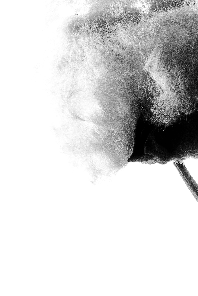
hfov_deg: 4.1
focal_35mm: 336
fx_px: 2772
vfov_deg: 6.1
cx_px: 253
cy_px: -125
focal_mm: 90
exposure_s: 1/125
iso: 125
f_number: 20
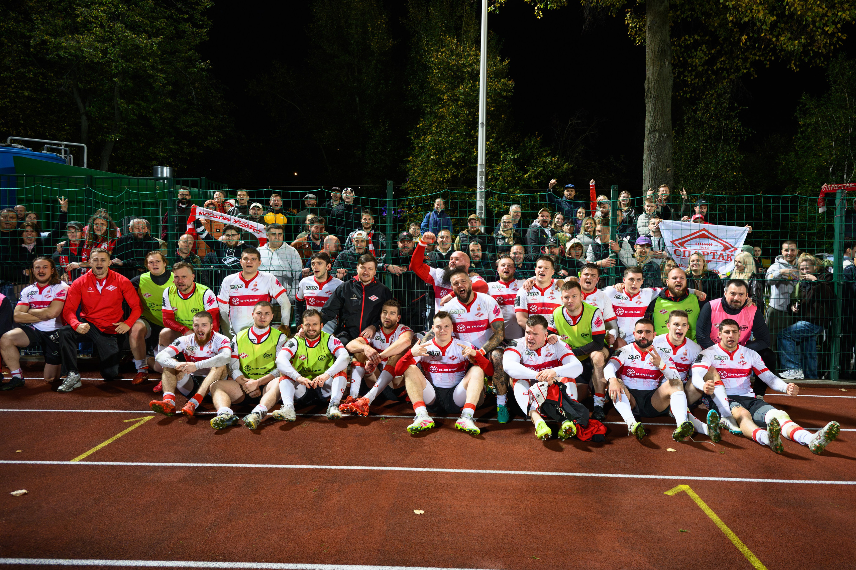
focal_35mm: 25
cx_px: 452
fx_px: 603
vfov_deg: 50.7
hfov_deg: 70.7
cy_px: 285
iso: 3200
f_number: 4
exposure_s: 1/320
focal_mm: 24
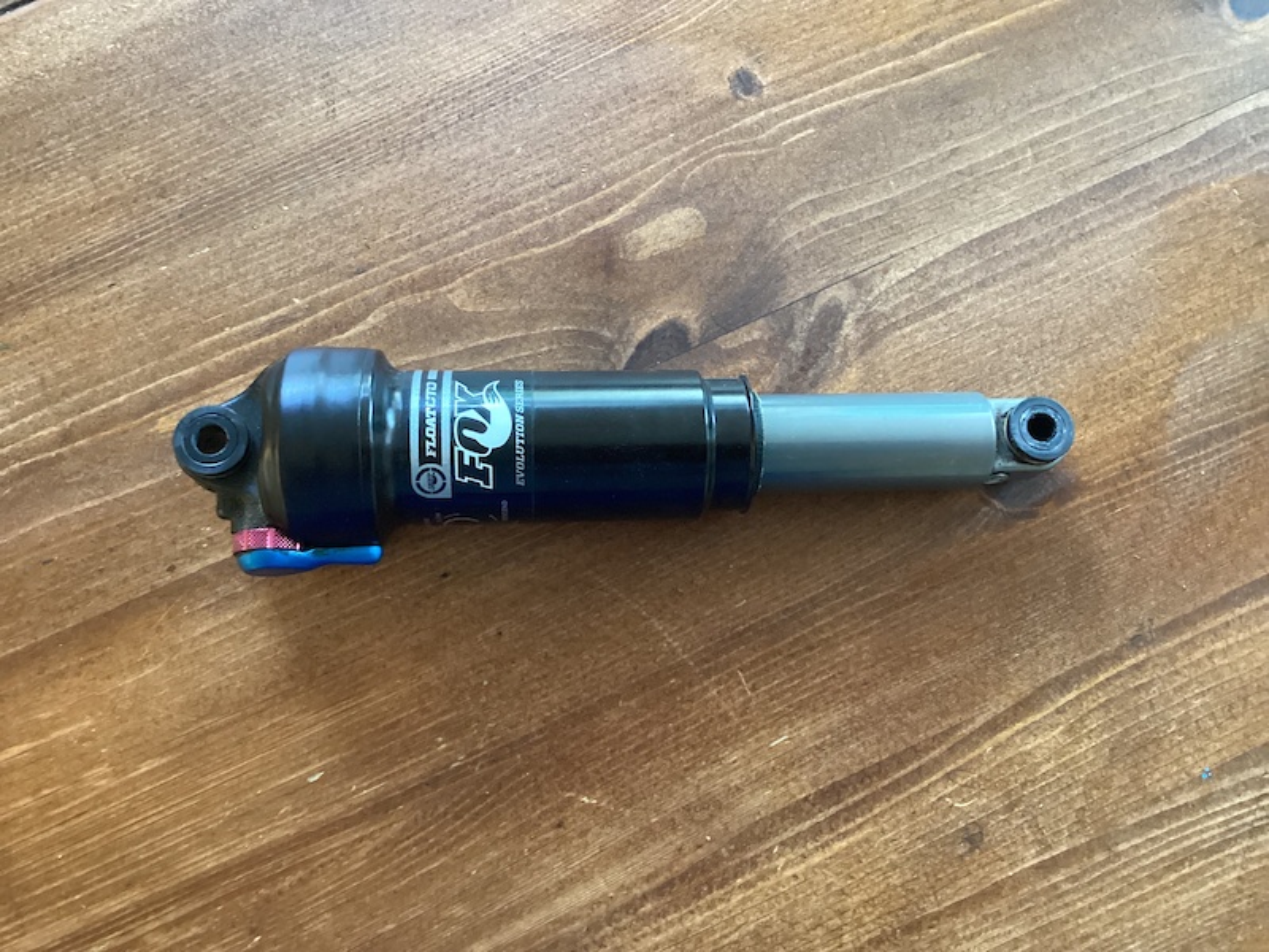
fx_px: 1136
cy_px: 476
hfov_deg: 58.4
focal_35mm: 31
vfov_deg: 45.4
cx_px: 634
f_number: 2.4
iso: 500
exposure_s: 1/30
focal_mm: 3.3
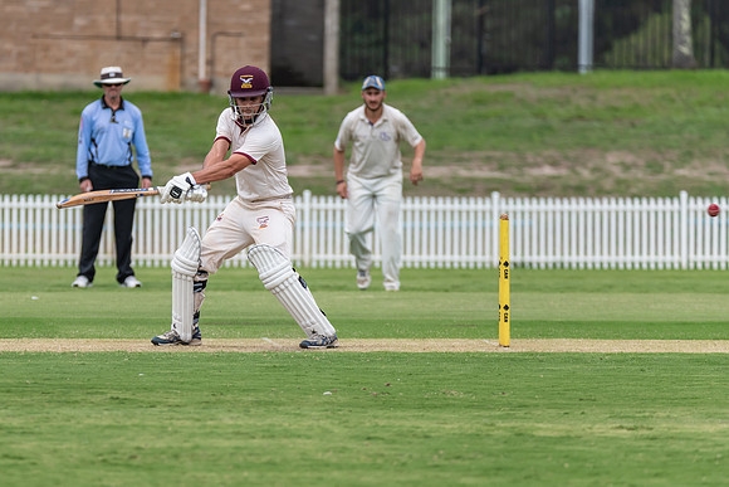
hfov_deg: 4.4
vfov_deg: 2.9
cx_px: 242
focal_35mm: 467
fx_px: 9468
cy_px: 255
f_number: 6.3
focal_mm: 350
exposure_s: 1/1250
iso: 500
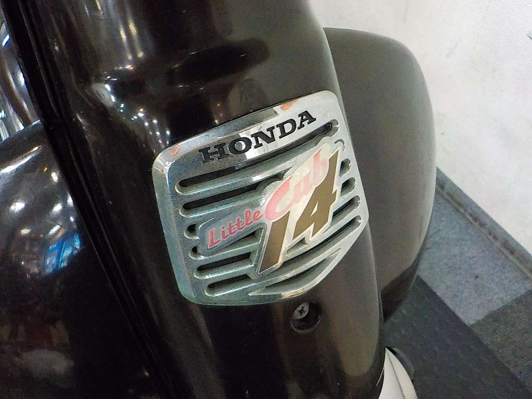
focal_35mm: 30
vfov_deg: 46.8
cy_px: 200
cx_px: 266
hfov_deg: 60.0
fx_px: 461
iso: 800
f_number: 3.3
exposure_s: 1/40
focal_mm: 4.1
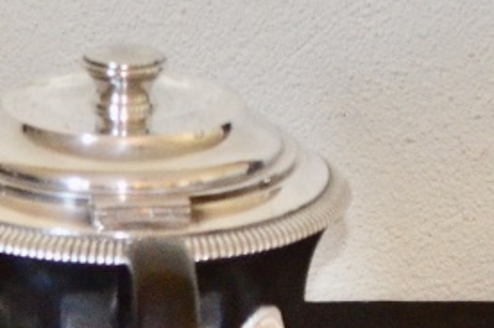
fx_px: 4920
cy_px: 31
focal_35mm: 359
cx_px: -64
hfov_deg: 5.7
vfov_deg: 3.8
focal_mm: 55
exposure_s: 1/60
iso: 2200
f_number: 5.6
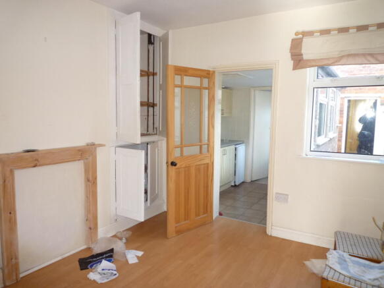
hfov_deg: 69.4
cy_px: 144
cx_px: 192
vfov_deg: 54.9
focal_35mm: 25
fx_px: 277
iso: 200
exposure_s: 1/30
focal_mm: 4.4
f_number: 2.8
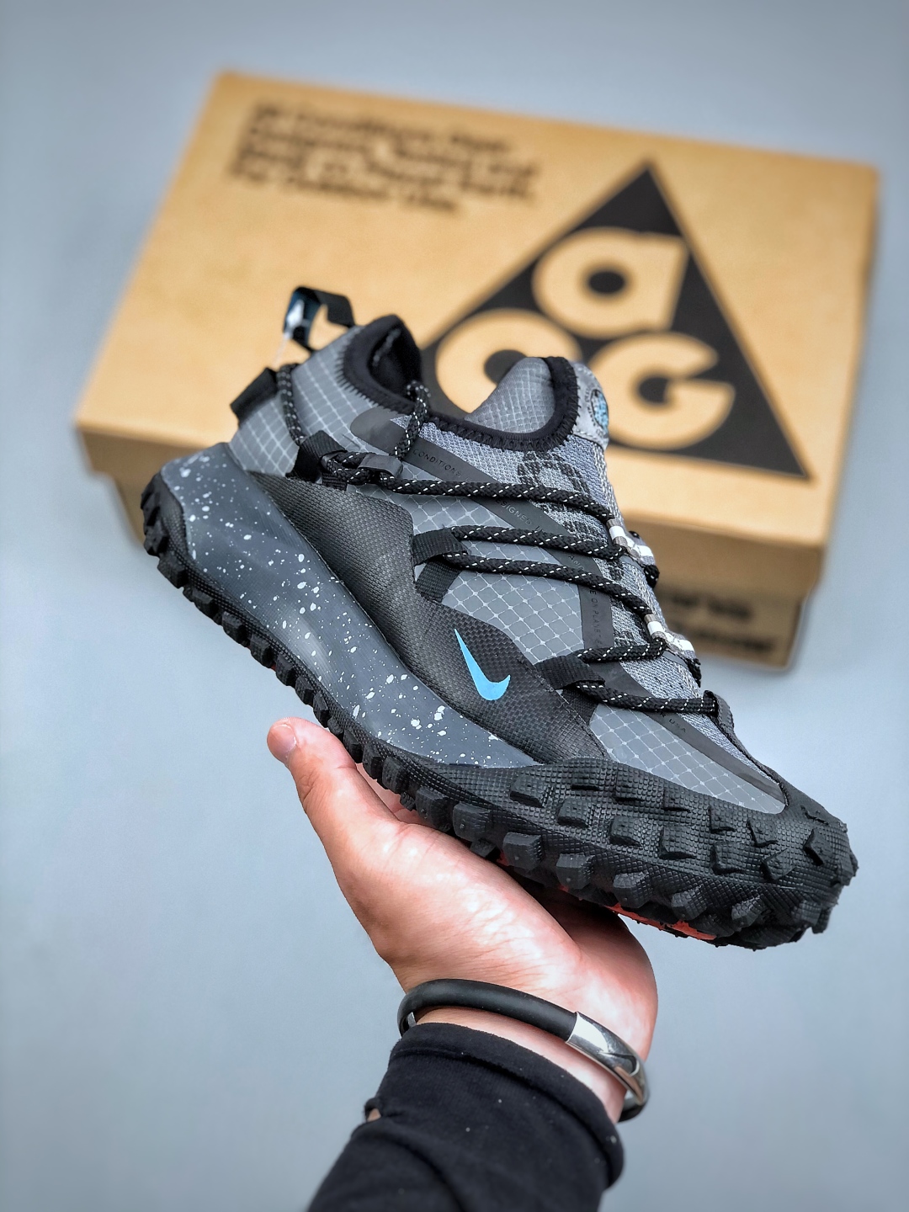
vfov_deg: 33.8
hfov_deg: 25.7
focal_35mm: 57
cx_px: 454
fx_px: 1996
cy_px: 606
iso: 40
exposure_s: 1/33
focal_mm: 6.6
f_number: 2.8
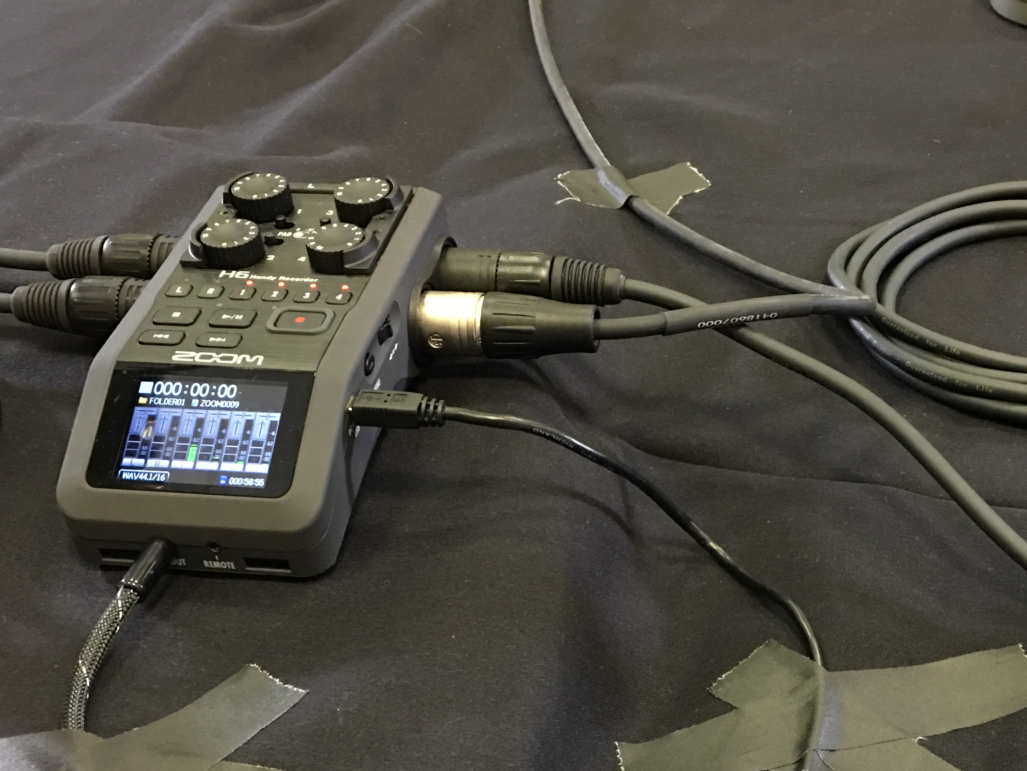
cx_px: 664
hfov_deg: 35.9
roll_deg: +3.2
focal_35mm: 53
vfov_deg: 26.6
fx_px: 1573
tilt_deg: -42.4
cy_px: 686
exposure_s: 1/4
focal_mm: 4.15
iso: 64
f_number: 2.2
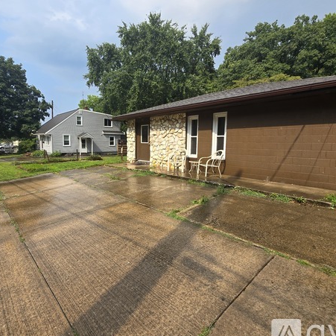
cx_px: 143
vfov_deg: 83.9
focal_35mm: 17
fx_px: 187
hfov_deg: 83.4
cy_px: 162
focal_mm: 2.2
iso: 50
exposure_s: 1/1864
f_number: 2.2
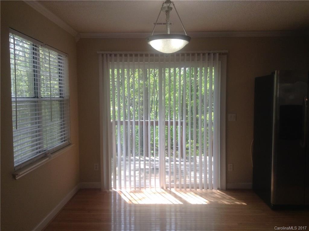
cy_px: 116
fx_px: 294
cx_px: 154
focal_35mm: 33
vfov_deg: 42.8
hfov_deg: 55.4
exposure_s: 1/120
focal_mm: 3.3
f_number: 2.4
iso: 32
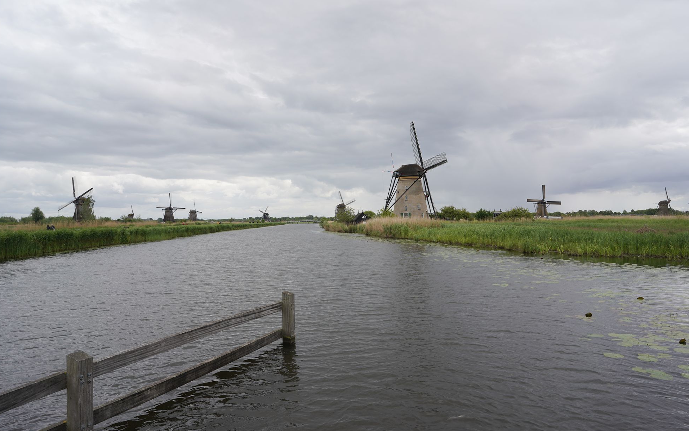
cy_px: 212
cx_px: 342
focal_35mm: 25
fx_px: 469
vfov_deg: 49.3
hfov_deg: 72.5
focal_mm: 24
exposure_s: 1/100
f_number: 11
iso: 100
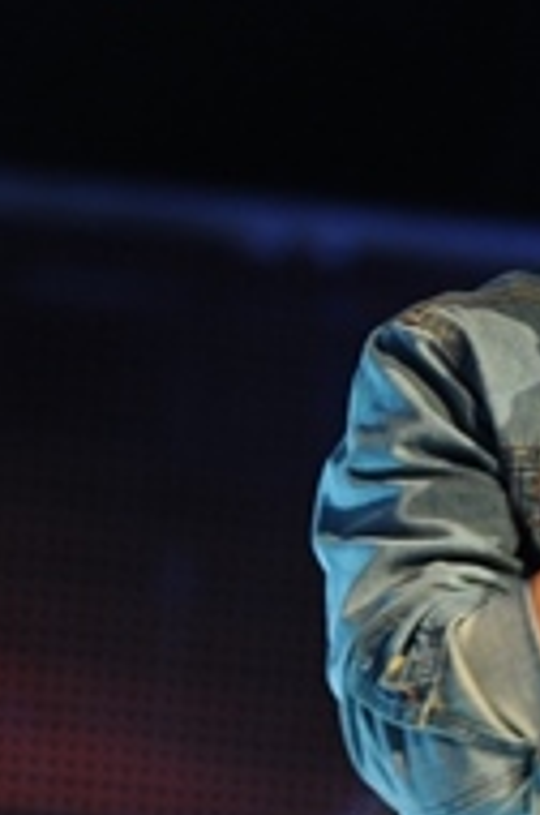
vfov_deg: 2.7
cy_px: 1094
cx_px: 763
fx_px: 17003
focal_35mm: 753
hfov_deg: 1.8
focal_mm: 190
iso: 1000
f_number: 3.2
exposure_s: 1/160
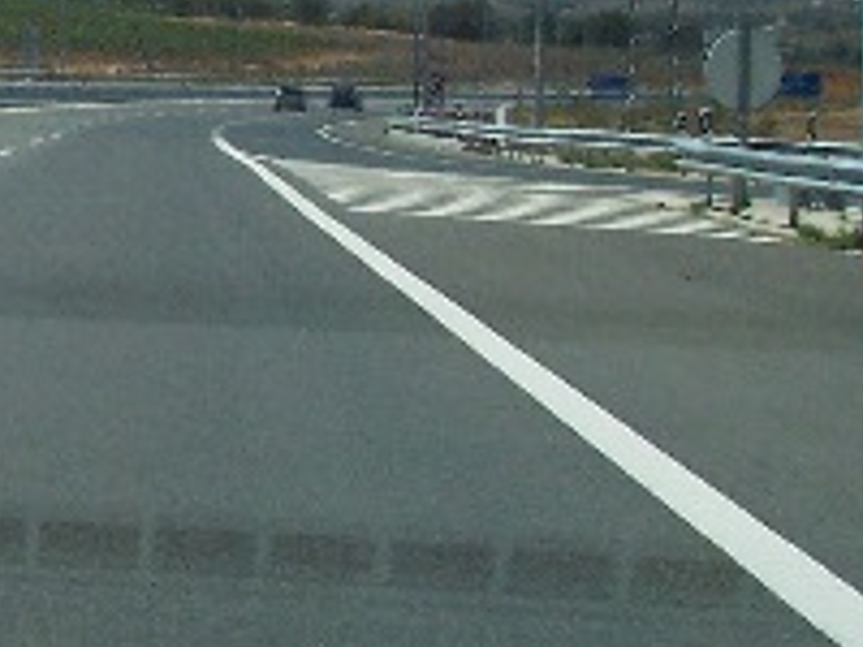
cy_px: -151
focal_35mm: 152
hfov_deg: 11.9
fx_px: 3789
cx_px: -738
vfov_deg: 9.6
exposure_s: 1/1000
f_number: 4.8
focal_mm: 8
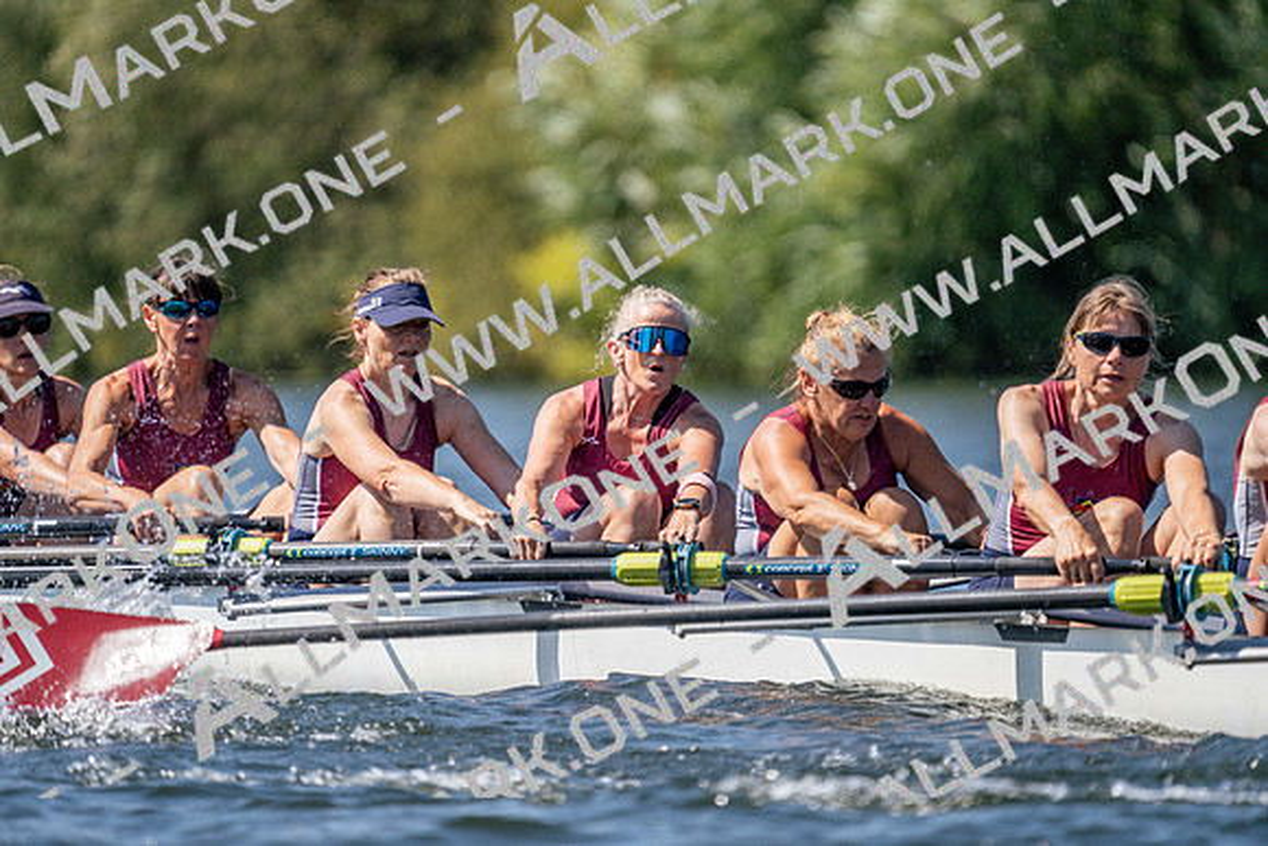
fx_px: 21137
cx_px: 634
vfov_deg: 2.3
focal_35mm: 600
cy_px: 423
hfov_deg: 3.4
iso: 320
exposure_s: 1/2000
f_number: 6.3
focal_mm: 600
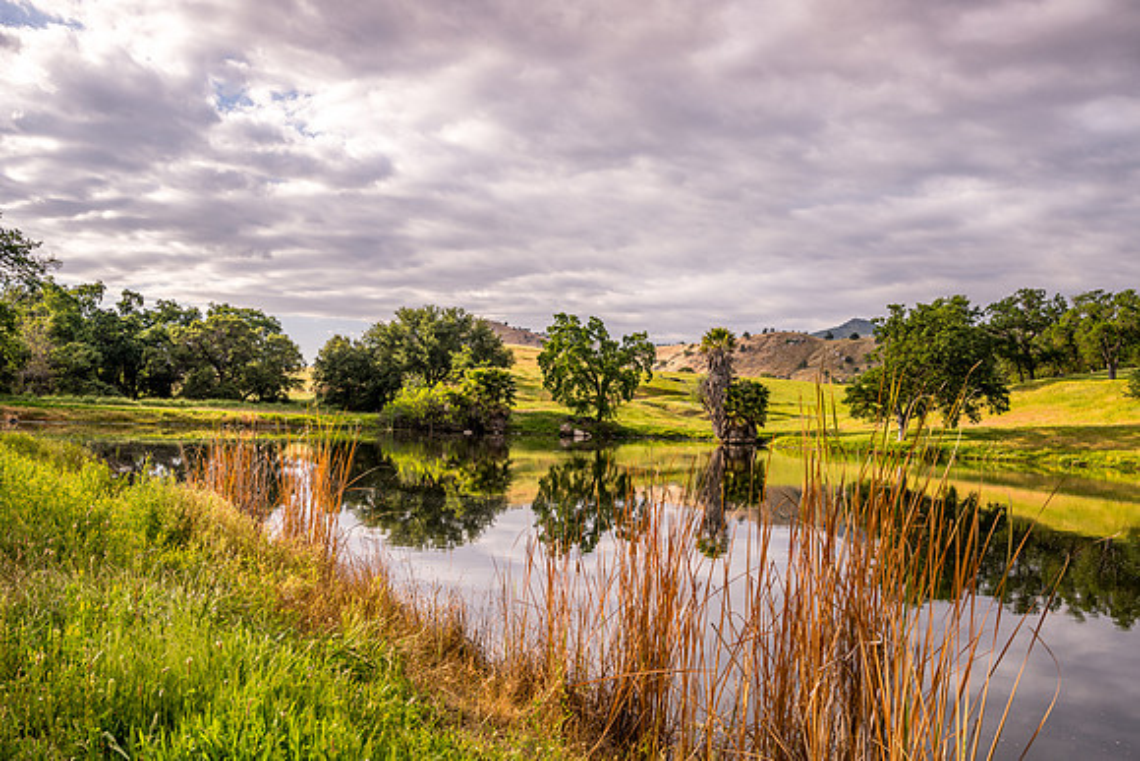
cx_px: 570
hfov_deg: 65.5
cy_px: 380
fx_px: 887
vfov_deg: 46.4
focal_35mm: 28
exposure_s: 1/50
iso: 64
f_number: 8
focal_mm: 28
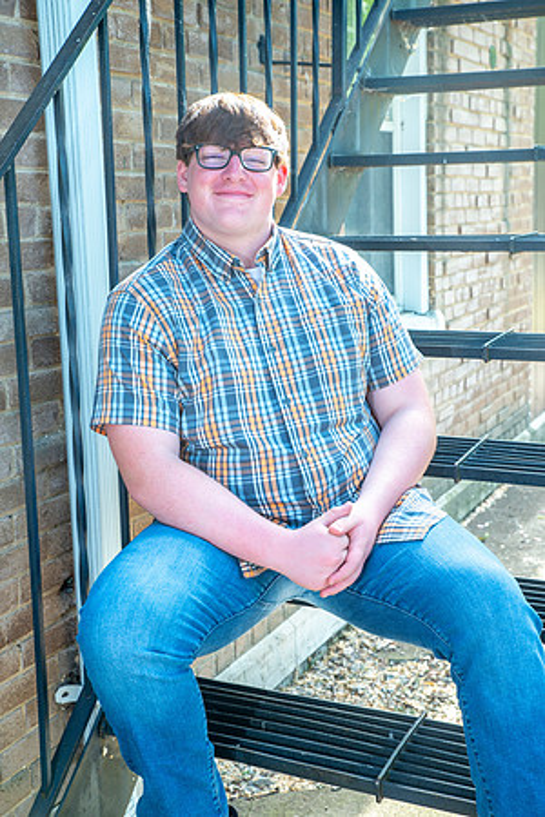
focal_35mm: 52
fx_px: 1181
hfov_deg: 26.0
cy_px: 408
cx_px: 272
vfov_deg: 38.2
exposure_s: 1/80
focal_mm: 52
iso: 320
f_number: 7.1
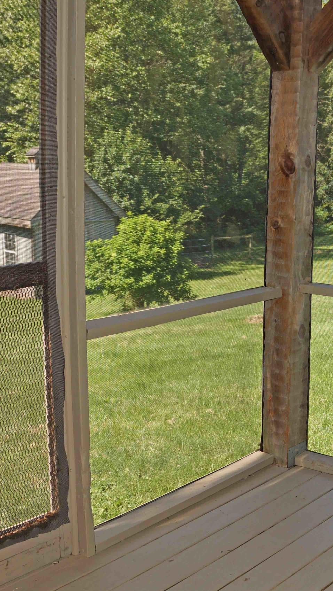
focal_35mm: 50
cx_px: 366
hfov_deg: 22.6
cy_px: 300
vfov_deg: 41.3
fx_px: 785
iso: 100
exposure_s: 1/125
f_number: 6.3
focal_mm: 18
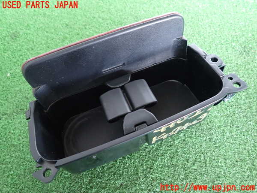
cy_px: 96
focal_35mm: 25
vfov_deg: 54.9
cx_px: 128
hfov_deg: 69.4
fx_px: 186
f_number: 2
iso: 400
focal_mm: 4.5
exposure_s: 1/30
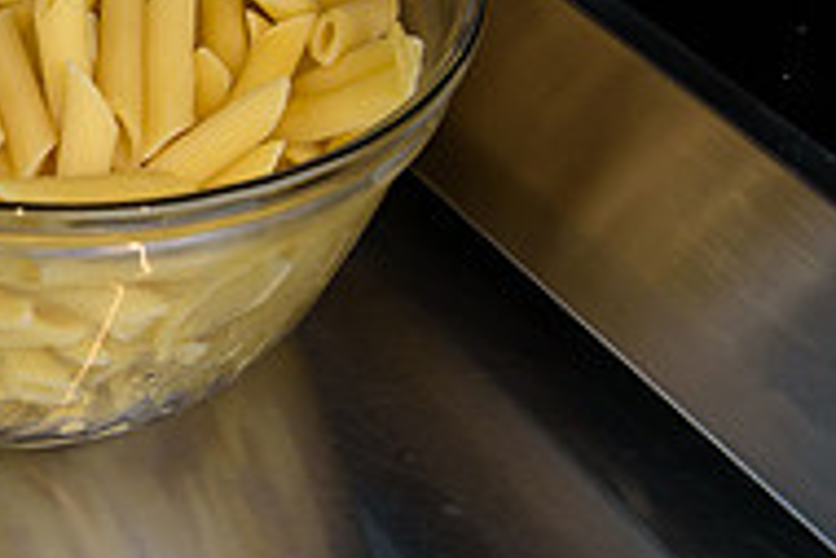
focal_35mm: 104
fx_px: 2417
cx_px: -57
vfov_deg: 13.1
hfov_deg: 18.9
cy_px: 64
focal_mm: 34
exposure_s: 1/2500
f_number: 3.2
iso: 250
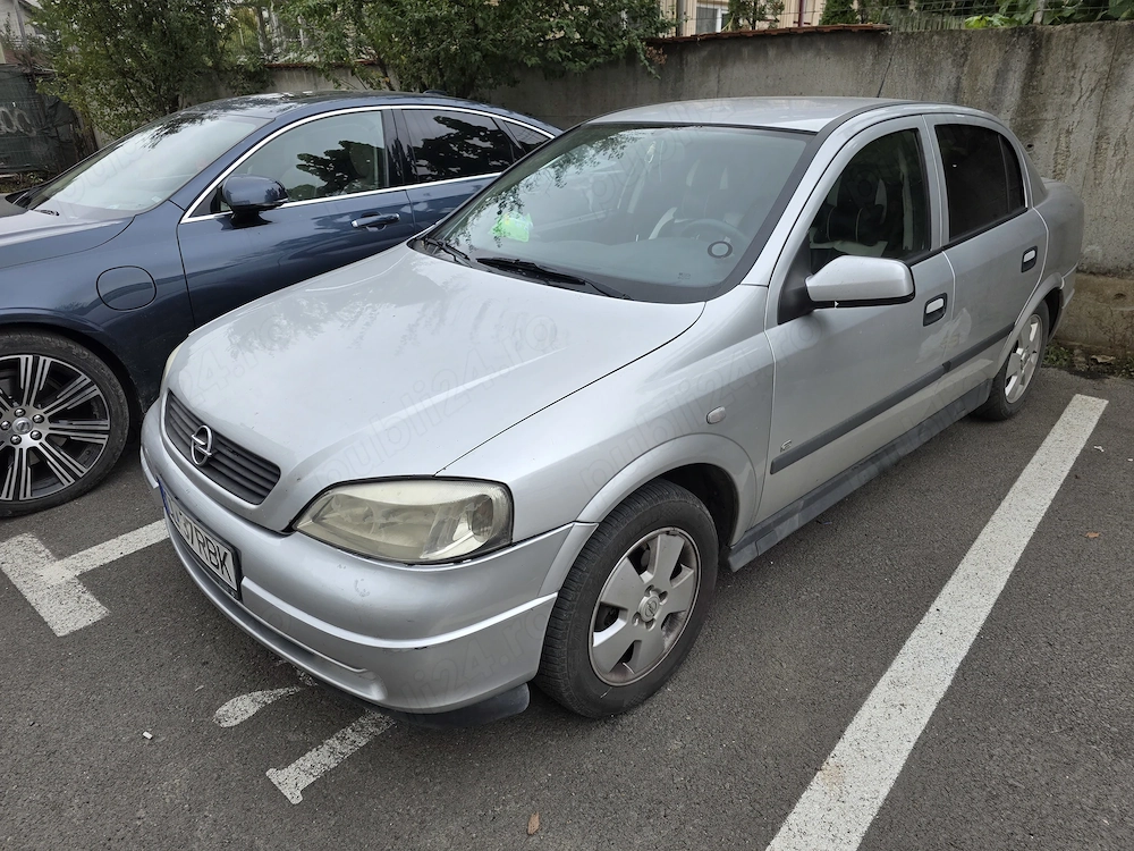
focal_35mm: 23
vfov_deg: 58.9
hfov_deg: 73.9
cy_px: 426
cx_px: 567
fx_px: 753
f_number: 1.7
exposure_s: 1/359
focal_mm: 6.3
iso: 40
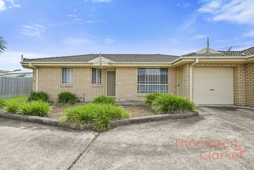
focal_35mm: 14
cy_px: 85
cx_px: 127
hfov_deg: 104.2
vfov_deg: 81.3
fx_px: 99
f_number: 4
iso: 100
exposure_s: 1/400
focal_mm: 14
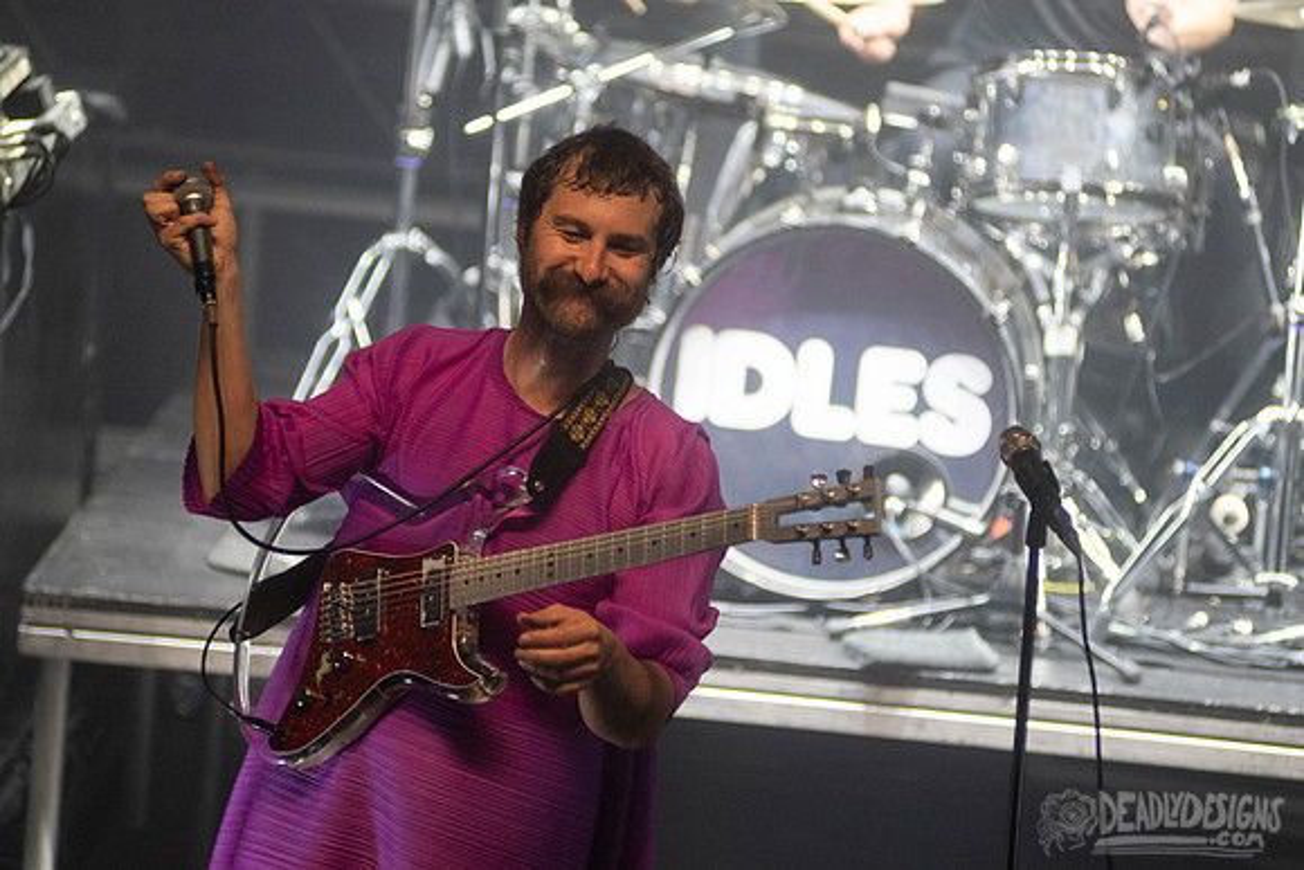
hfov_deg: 6.7
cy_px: 376
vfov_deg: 4.5
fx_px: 11091
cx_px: 636
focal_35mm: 306
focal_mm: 200
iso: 2500
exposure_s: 1/640
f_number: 3.2
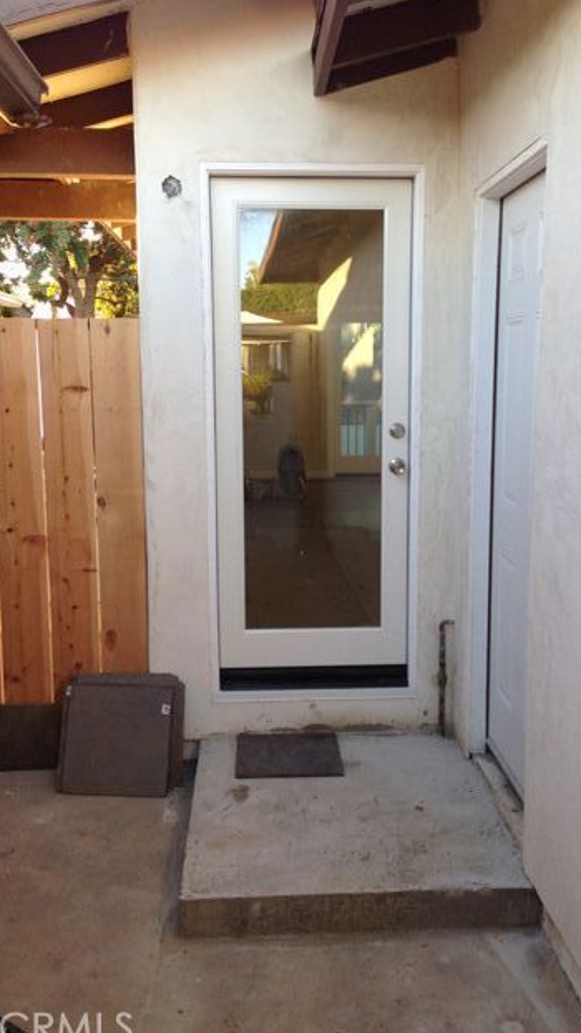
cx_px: 310
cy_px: 520
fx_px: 1013
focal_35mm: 37
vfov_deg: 54.0
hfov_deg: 32.0
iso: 64
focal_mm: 4.12
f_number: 2.4
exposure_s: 1/120
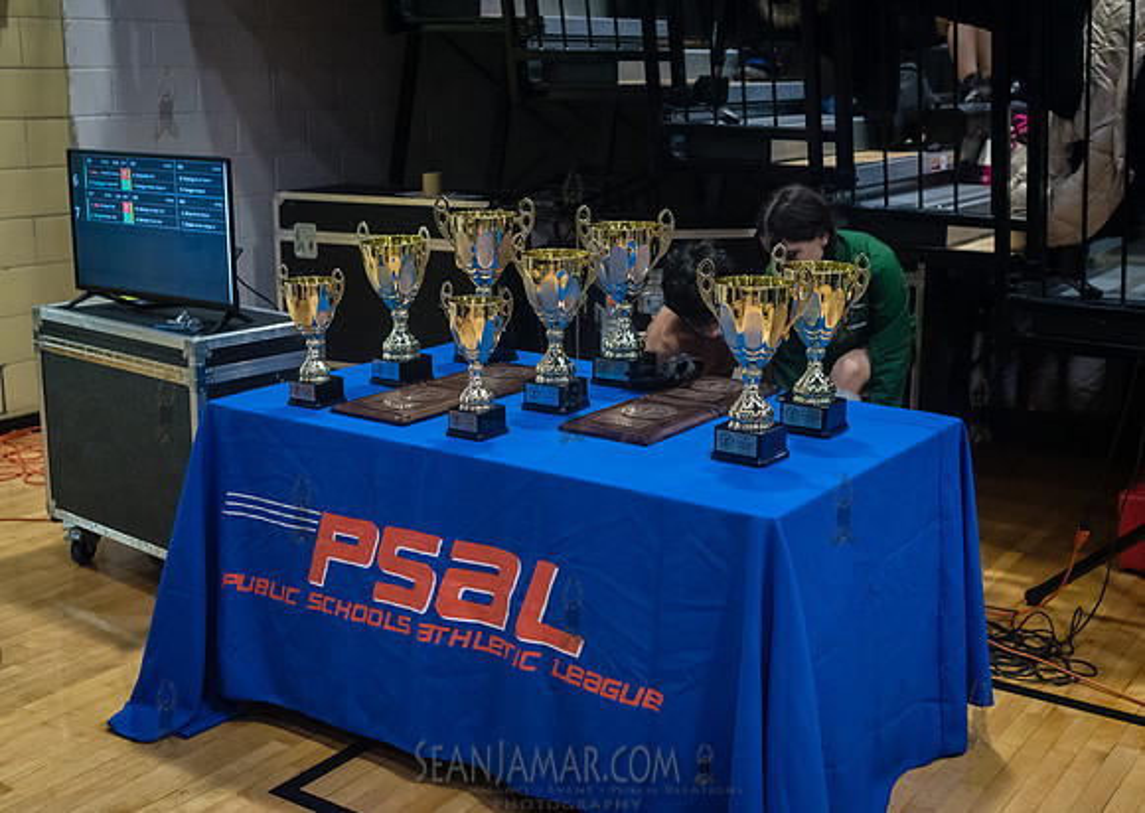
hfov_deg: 45.6
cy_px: 352
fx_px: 1362
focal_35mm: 42
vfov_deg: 33.2
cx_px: 587
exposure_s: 1/400
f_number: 4
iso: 6400
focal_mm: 35
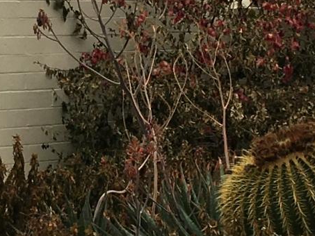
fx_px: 1748
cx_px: 104
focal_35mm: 192
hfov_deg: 10.3
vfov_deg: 7.7
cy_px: 133
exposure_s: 1/368
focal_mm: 4.15
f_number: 2.2
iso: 25
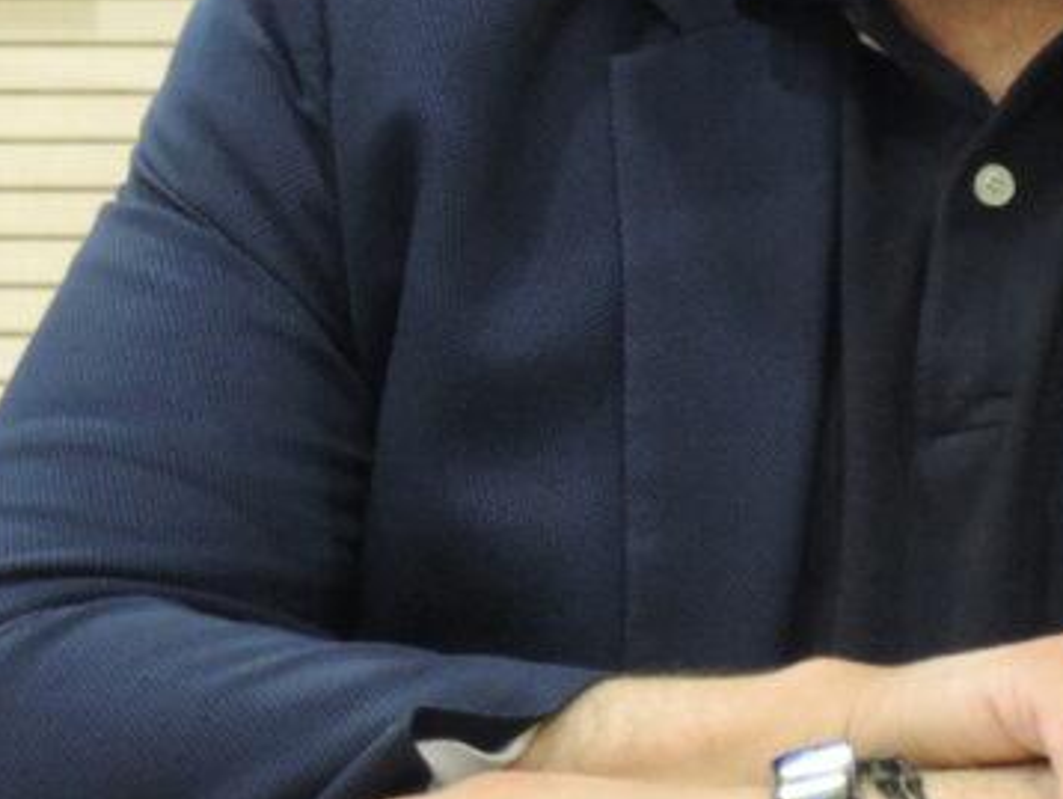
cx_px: 537
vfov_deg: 1.0
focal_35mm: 1429
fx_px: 43912
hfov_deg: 1.4
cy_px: -285
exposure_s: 1/10
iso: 800
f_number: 4.9
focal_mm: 89.1
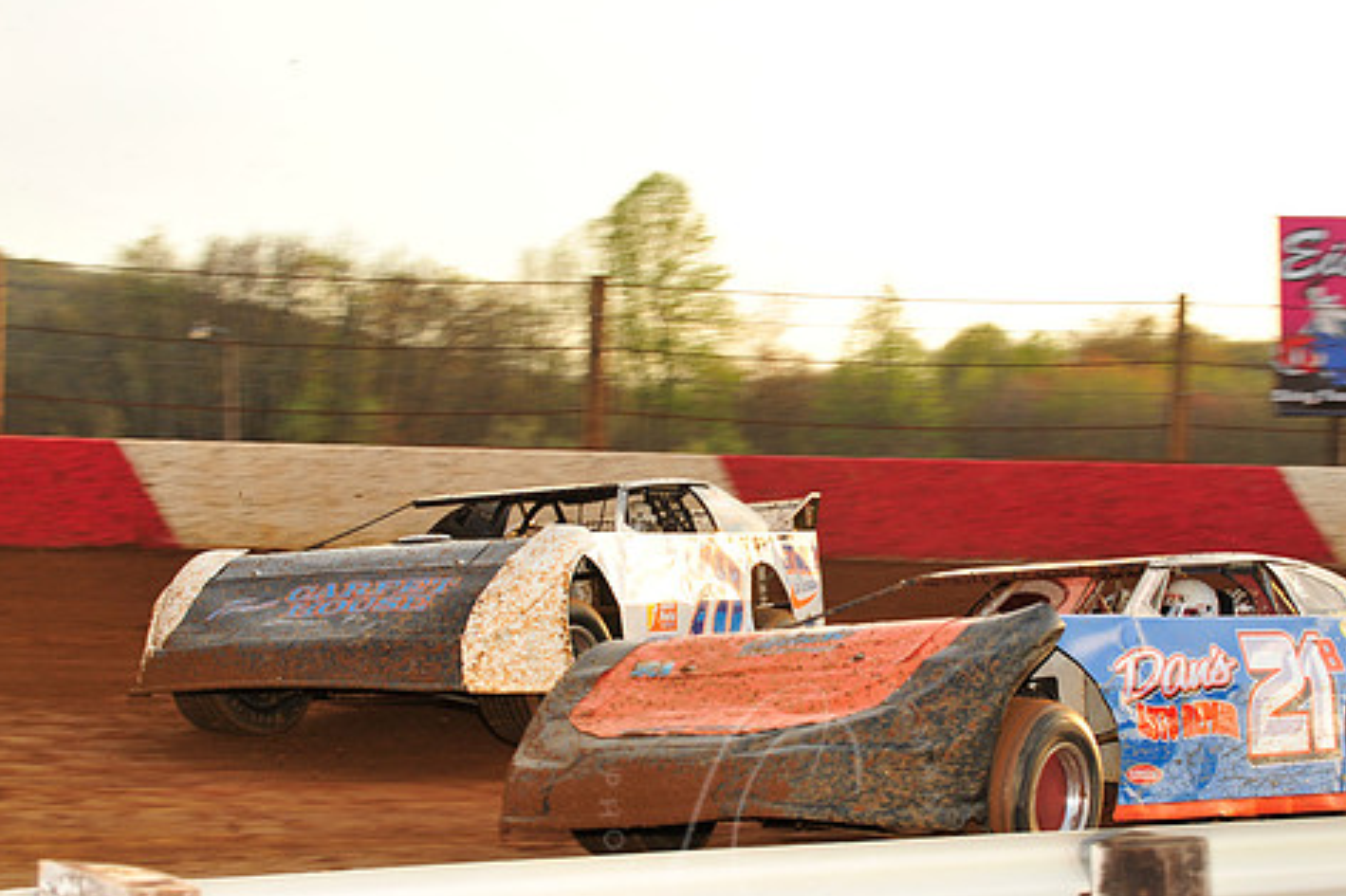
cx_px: 768
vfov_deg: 13.9
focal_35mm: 98
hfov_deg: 20.8
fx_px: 3663
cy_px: 535
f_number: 8
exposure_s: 1/250
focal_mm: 80
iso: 640
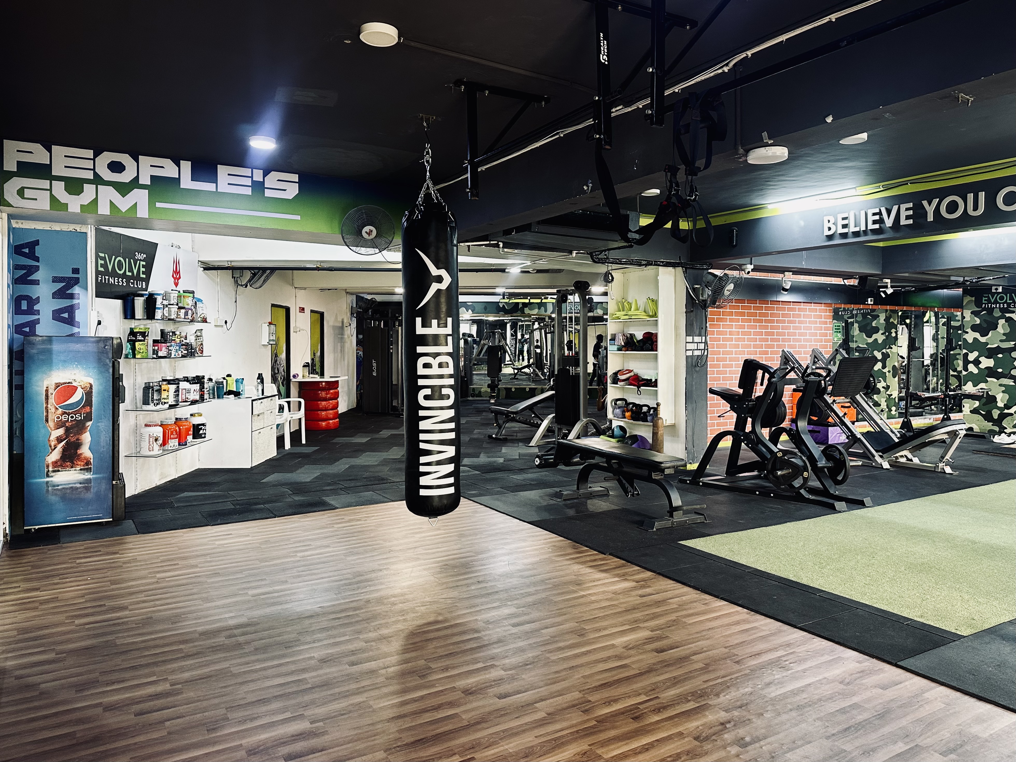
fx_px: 704
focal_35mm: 24
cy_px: 381
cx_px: 508
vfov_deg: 56.8
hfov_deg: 71.6
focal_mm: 6.86
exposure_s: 1/50
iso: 200
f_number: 1.78
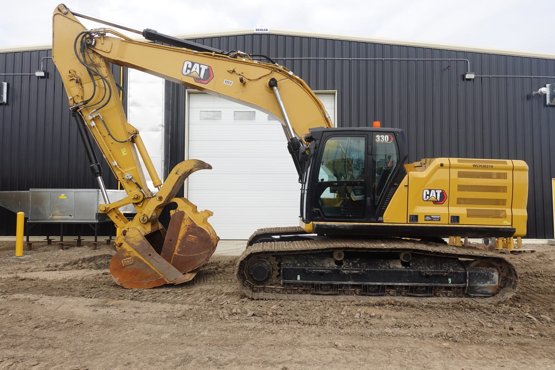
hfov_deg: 73.8
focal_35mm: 24
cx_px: 278
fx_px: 370
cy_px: 185
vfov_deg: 53.1
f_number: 5.6
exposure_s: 1/250
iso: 125
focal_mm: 9.4
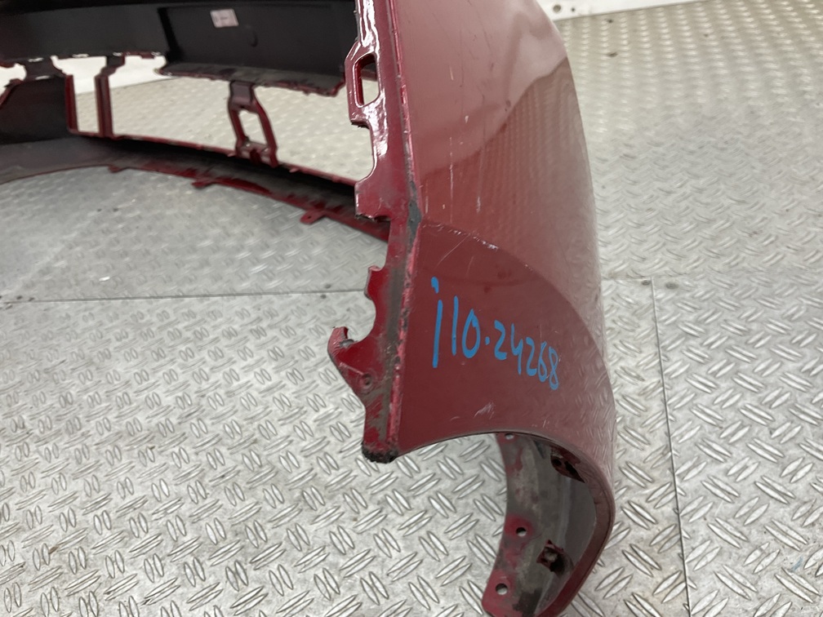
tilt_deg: -36.6
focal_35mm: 29
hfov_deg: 61.7
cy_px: 308
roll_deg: +10.9
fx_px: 689
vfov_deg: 48.2
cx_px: 412
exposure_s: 1/120
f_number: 1.8
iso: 50
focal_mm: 3
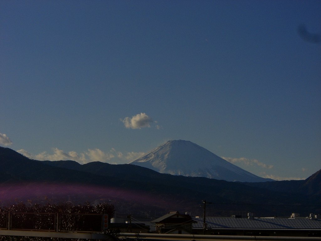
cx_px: 160
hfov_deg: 17.3
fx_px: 1057
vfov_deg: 13.0
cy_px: 120
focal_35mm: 114
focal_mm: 18.6
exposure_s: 1/800
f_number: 8.3
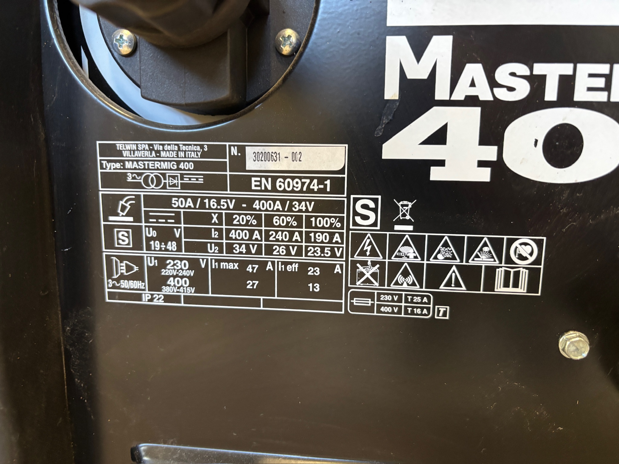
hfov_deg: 67.3
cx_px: 310
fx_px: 465
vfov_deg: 53.1
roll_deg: -2.7
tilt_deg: -9.7
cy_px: 232
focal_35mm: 26
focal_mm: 5.96
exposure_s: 1/50
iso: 400
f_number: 1.6
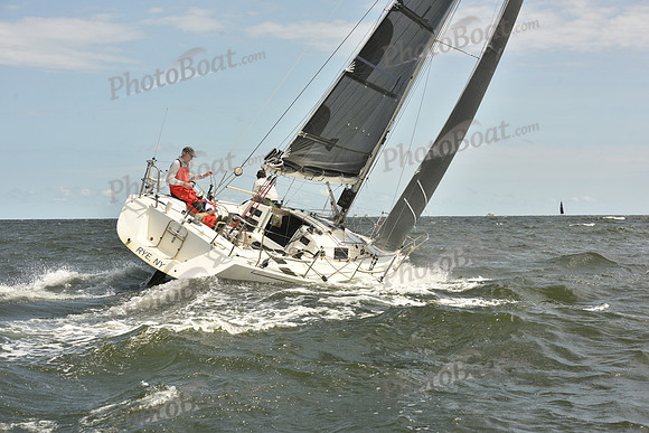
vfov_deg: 19.5
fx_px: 1262
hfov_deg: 28.8
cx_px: 324
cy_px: 216
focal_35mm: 70
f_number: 9
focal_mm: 70
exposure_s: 1/800
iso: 250
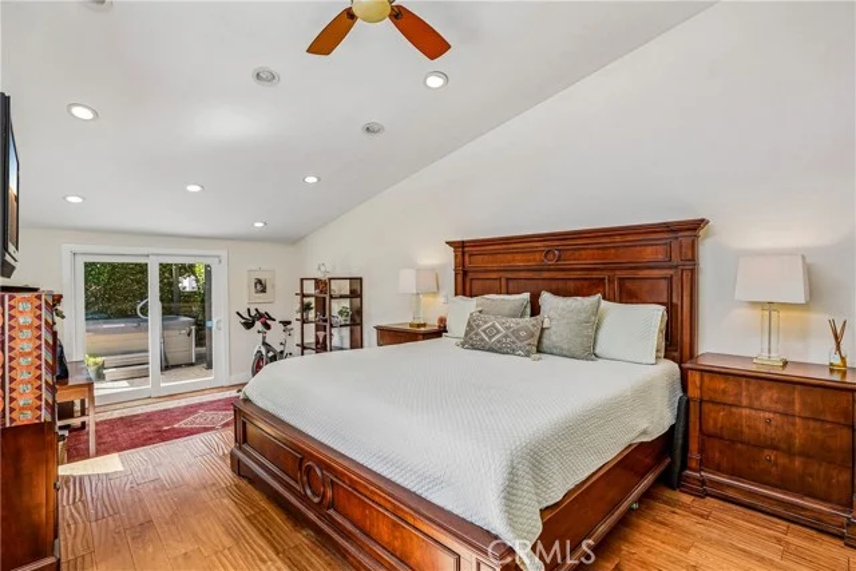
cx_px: 428
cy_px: 286
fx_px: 381
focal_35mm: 16
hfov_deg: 96.7
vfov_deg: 73.8
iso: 400
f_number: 8
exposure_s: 1/50
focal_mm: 16
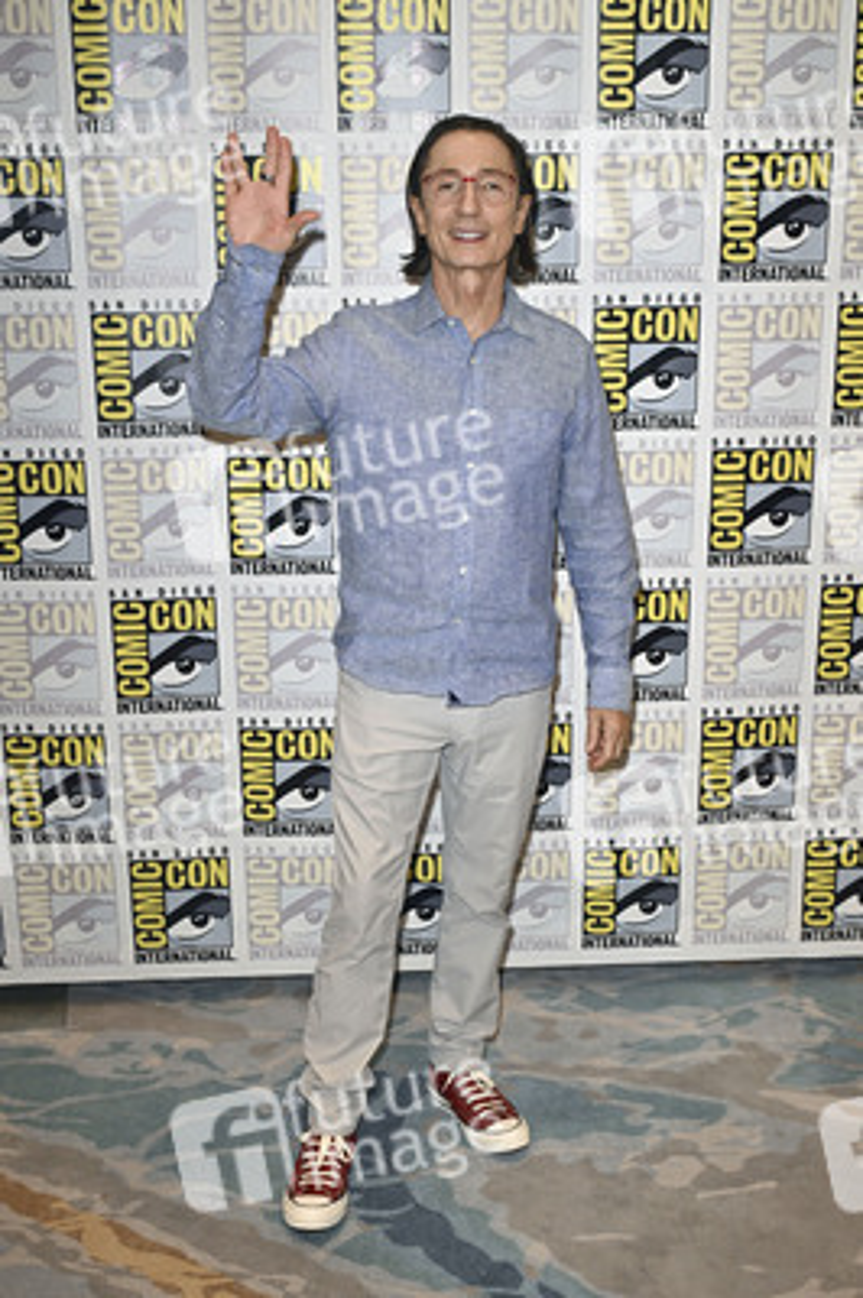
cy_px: 649
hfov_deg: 35.0
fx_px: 1369
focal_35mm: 38
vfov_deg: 50.7
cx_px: 432
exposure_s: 1/250
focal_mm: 38
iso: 2000
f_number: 6.3
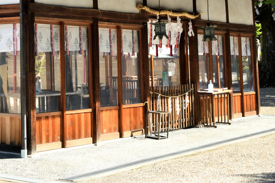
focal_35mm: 87
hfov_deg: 21.4
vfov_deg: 15.4
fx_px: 664
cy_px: 5
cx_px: -70
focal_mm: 34
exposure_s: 1/20
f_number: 10
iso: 200
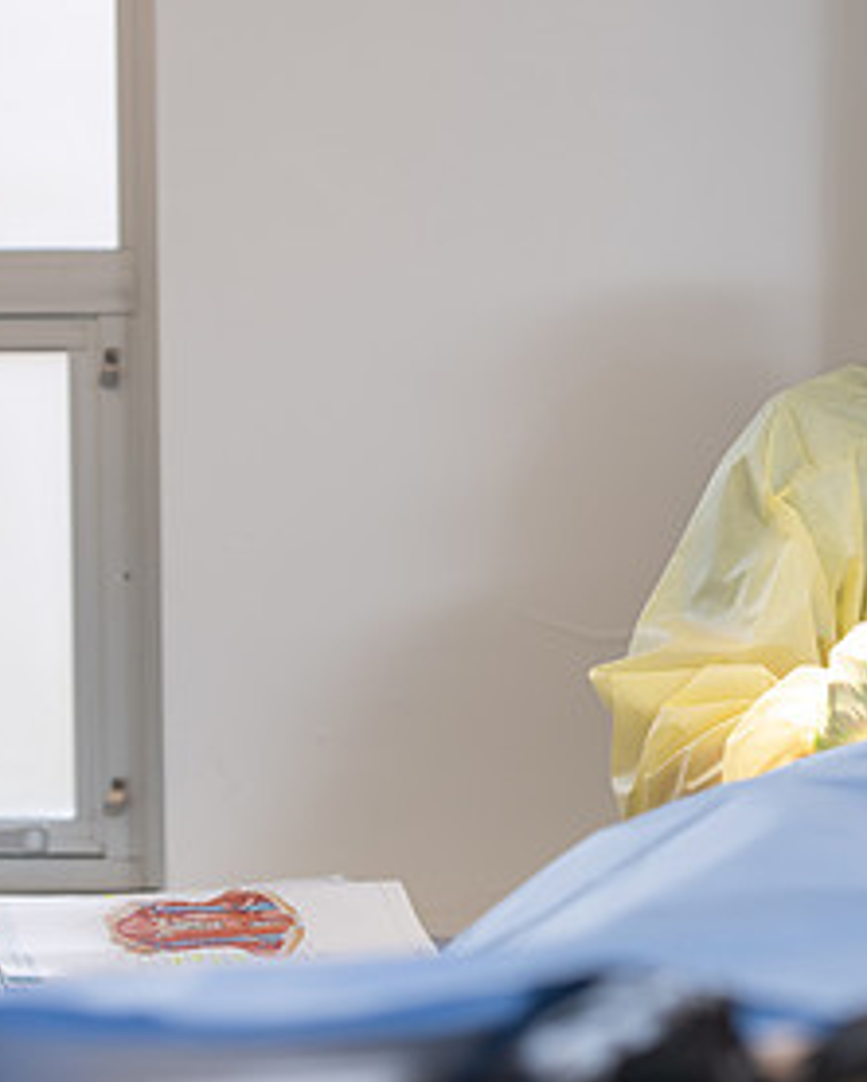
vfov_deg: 12.0
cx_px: 824
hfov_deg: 9.6
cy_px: 596
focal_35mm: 161
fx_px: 5158
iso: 250
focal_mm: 82
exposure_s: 1/200
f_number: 3.5
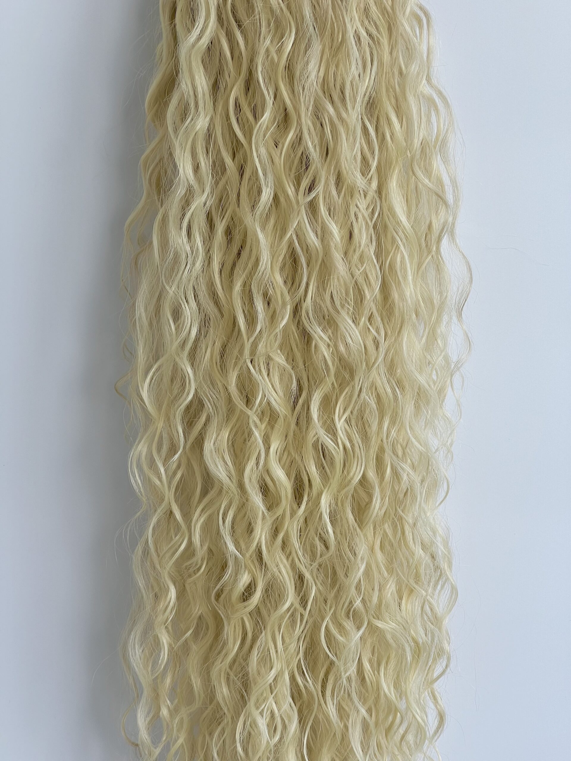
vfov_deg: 25.3
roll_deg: +0.6
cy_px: 380
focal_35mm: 77
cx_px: 286
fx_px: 1694
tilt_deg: -12.7
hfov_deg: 19.1
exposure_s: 1/99
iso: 32
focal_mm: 9
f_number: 2.8
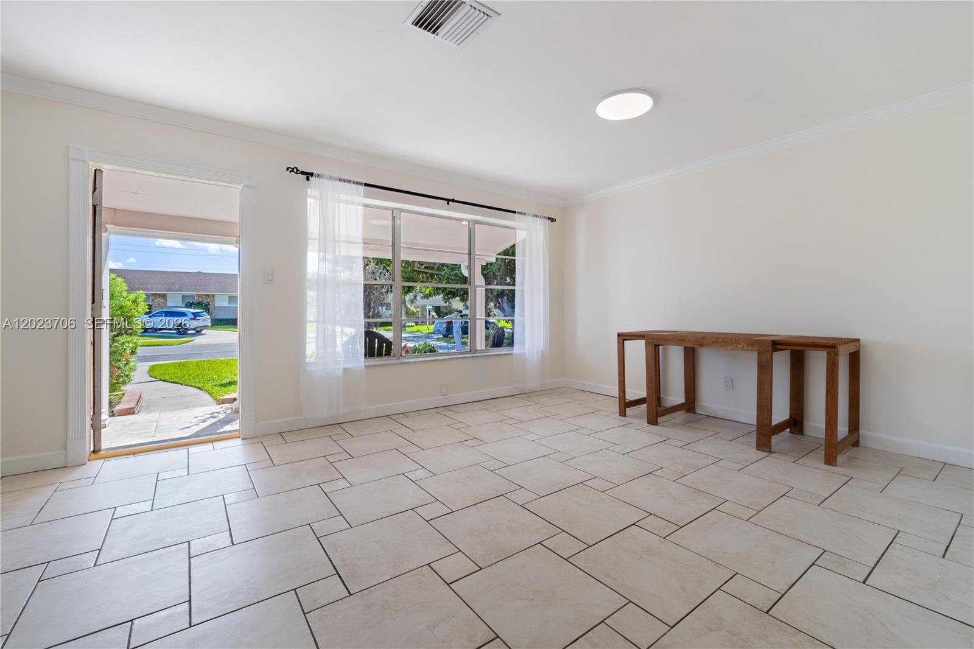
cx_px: 487
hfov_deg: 100.4
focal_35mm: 15
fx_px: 406
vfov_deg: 77.3
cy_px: 324
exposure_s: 1/30
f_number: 6.3
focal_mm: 10
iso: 100
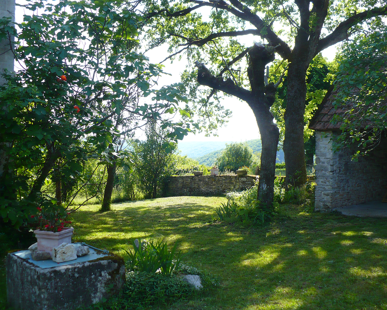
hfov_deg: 46.8
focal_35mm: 39
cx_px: 184
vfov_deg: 38.2
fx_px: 447
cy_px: 155
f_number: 2.8
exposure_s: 1/320
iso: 100
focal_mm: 6.1
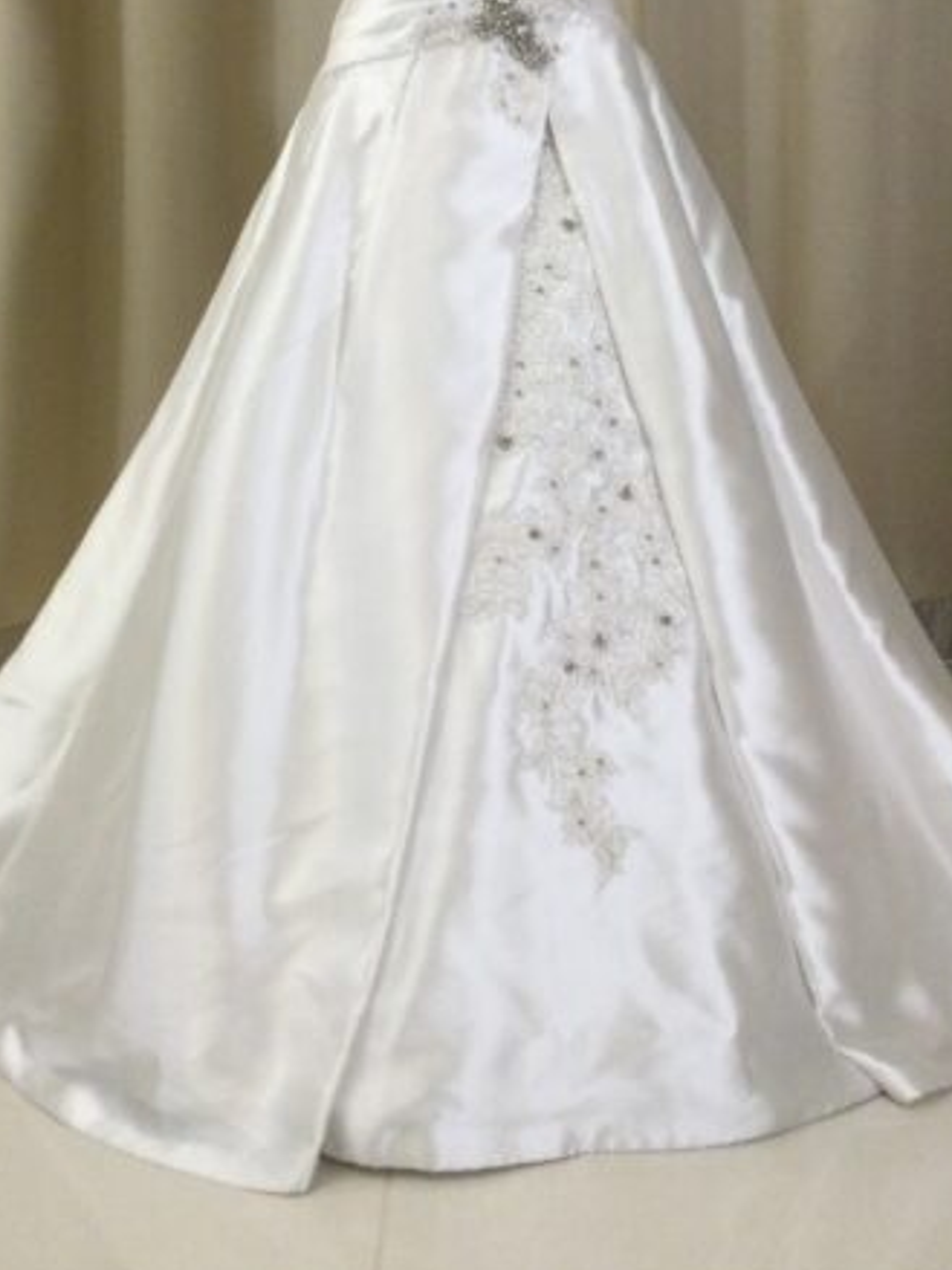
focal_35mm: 48
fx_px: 1761
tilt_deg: -8.2
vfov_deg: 38.8
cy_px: 350
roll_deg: +0.4
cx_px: 518
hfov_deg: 30.2
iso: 64
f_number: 2.4
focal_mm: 3.3
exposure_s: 1/33
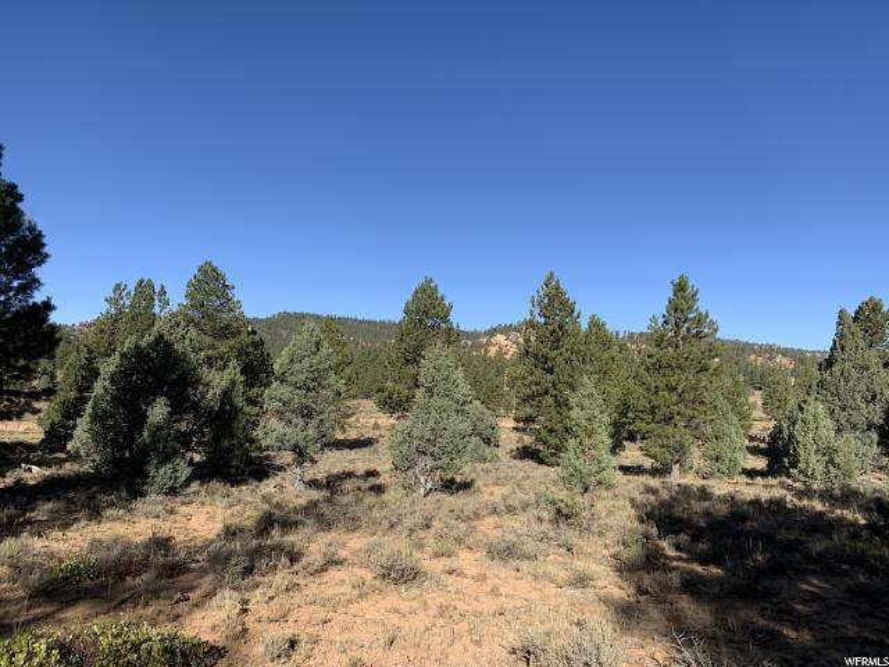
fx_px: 668
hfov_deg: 67.3
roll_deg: -2.3
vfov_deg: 53.1
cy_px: 334
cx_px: 444
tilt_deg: +4.0
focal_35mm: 26
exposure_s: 1/2033
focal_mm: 4.25
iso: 25
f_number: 1.8
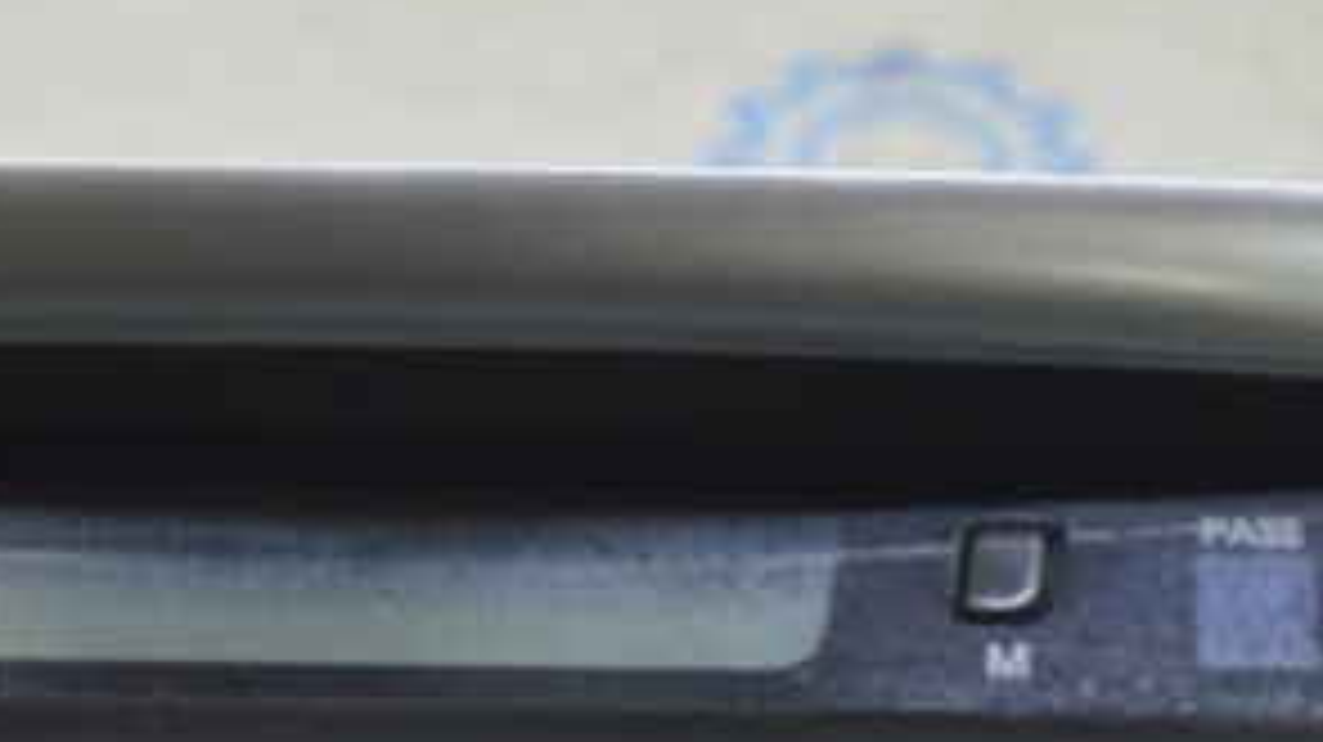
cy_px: 825
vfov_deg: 6.4
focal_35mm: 188
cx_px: 333
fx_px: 6596
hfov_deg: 11.4
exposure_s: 1/20
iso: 400
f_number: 5.6
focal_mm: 55
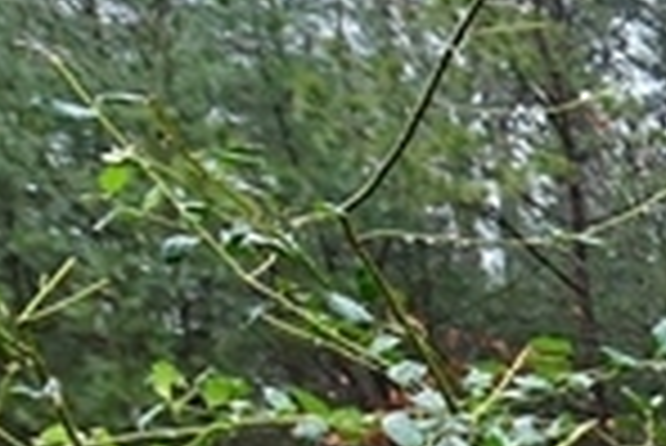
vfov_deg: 11.9
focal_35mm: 97
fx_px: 1796
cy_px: 1002
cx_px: 1881
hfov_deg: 12.2
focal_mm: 14
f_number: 5.6
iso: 6400
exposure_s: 1/800
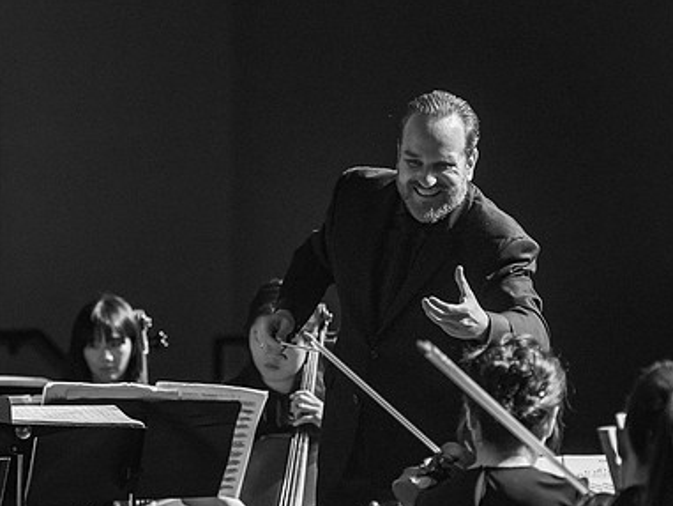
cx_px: 272
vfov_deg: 6.0
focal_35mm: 246
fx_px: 4784
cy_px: 277
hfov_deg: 8.0
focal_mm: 160
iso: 5000
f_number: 4
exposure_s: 1/250
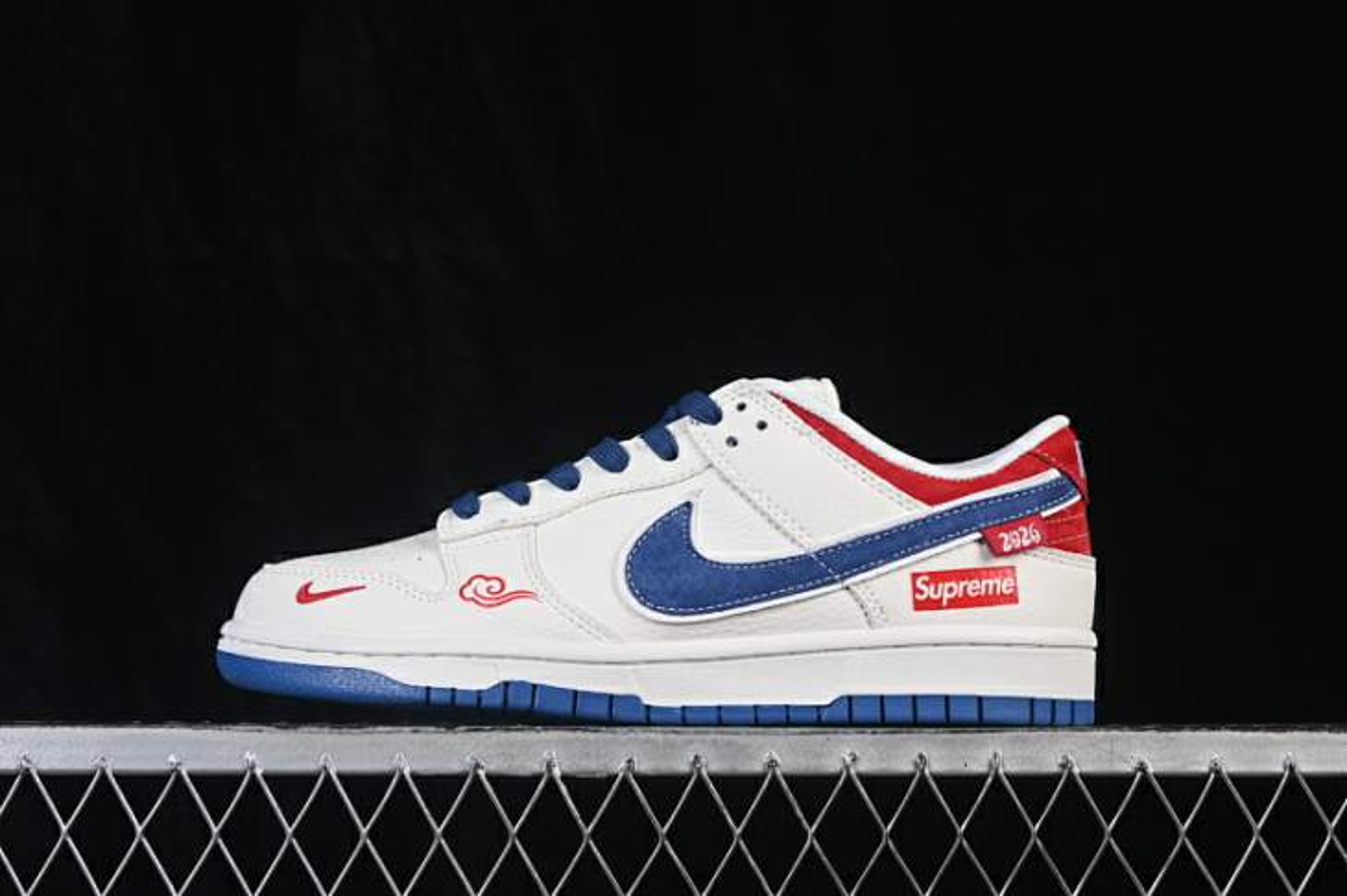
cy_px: 448
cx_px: 674
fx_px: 2805
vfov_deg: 18.2
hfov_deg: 27.0
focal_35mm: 75
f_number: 8
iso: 160
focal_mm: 50
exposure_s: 1/80
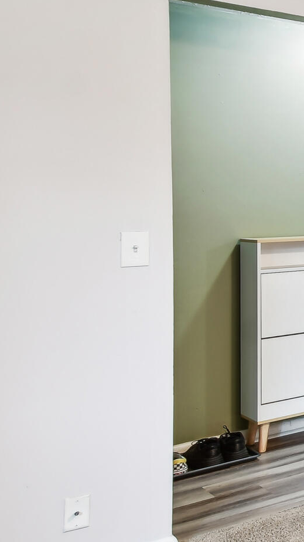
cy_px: 205
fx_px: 703
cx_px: 712
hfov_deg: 15.2
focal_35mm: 49
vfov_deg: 41.8
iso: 100
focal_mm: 10
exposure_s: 1/2
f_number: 7.1
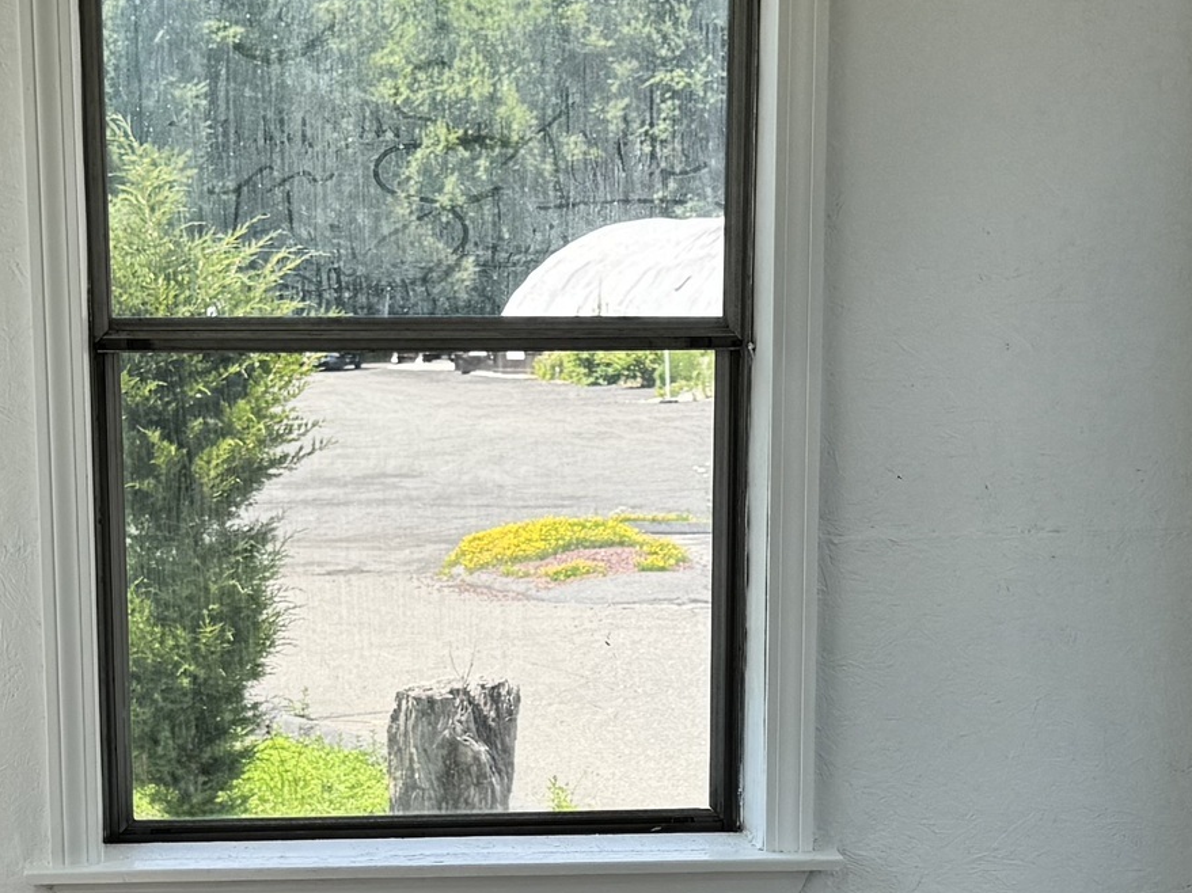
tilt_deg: -11.1
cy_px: 793
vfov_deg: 17.3
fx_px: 2892
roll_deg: +0.6
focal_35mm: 84
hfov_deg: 23.3
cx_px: 529
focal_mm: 6.76
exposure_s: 1/1261
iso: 80
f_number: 1.78
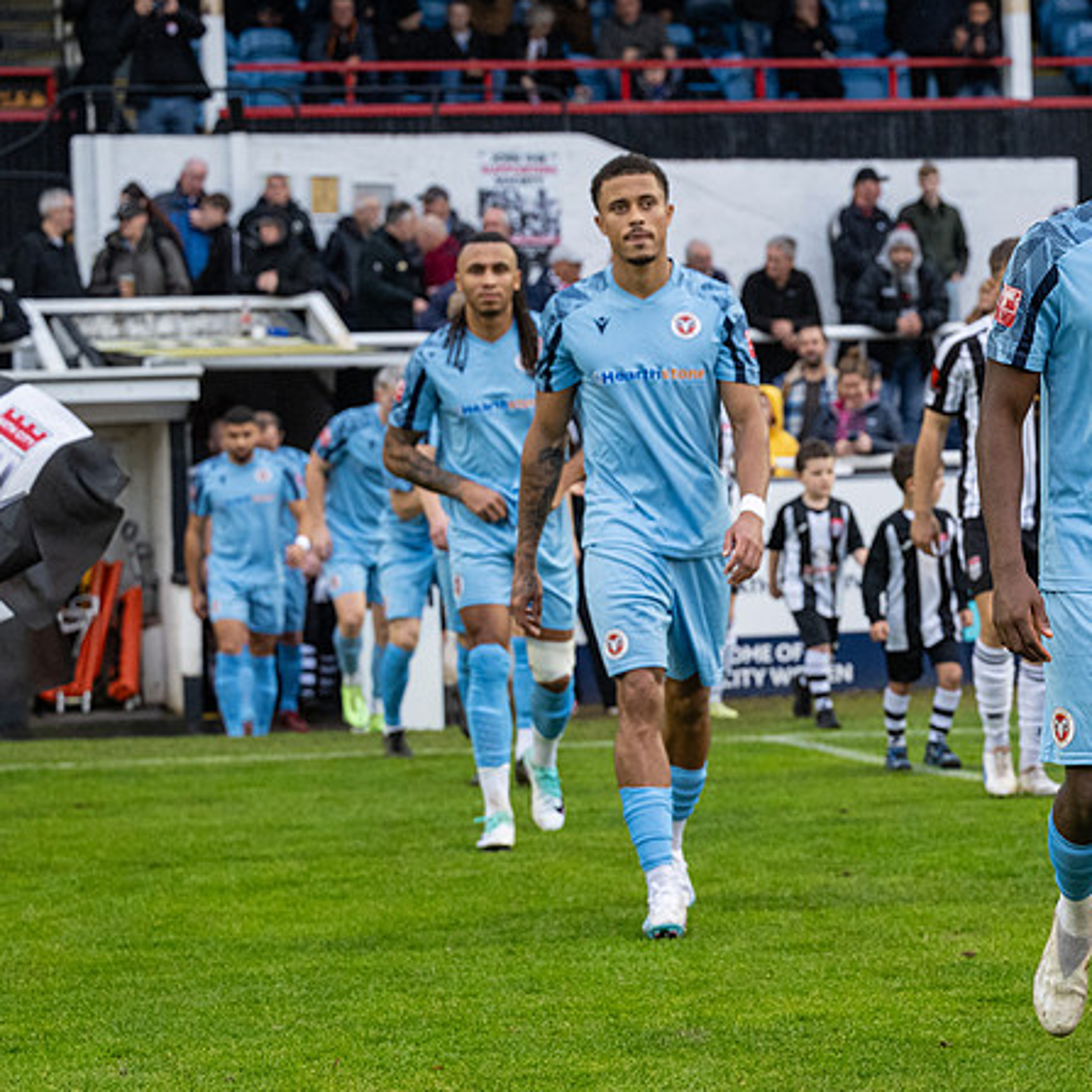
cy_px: 642
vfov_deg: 13.7
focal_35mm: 127
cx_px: 1062
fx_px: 4533
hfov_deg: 13.6
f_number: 4
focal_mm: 70
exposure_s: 1/500
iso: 2000
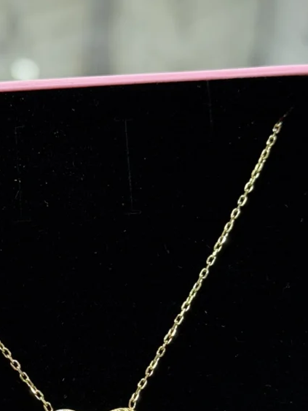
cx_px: 81
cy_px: 364
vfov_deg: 21.1
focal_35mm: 91
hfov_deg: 16.2
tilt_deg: -34.2
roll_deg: -1.7
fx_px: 1078
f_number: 1.78
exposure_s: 1/197
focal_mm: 6.76
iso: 50
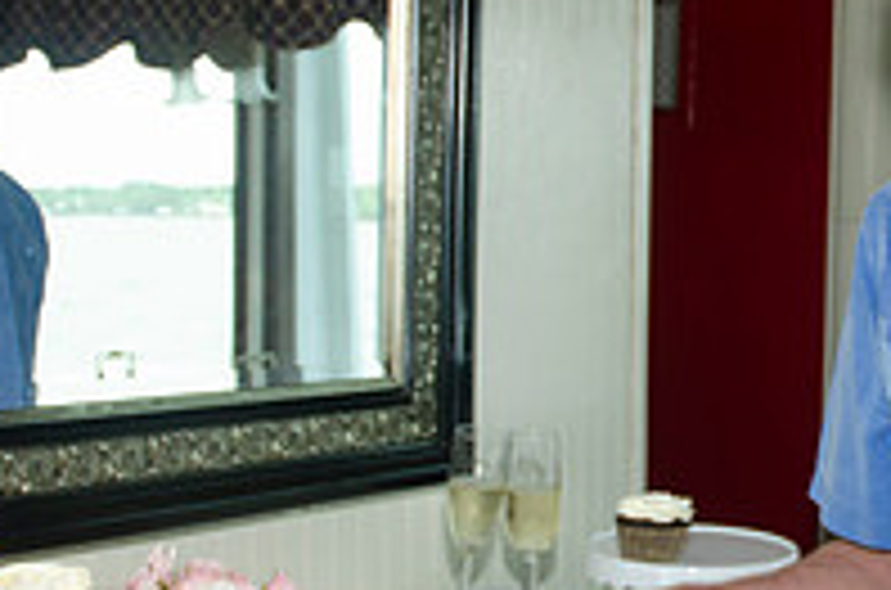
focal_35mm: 79
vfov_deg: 17.2
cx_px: 734
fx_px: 1951
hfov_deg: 25.2
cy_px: 279
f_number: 5.6
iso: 200
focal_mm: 18
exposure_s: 1/125
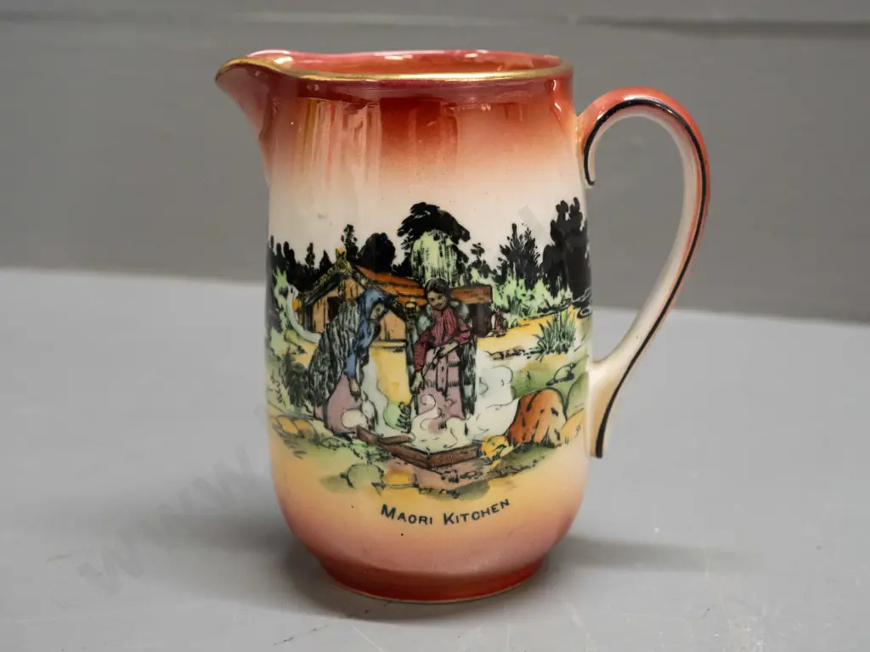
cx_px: 435
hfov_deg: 36.8
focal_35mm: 52
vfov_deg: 28.0
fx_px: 1307
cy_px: 326
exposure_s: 1/125
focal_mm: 26
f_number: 5.6
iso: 3200
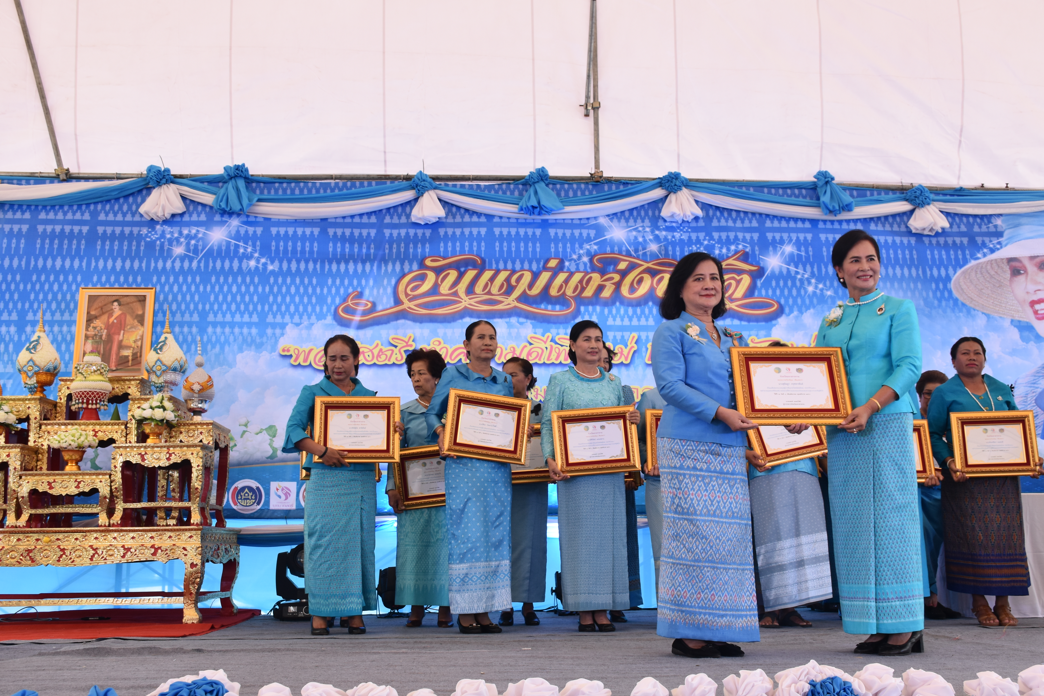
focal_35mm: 38
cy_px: 371
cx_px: 556
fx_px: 1089
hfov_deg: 51.2
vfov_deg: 35.4
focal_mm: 23
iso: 400
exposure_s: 1/200
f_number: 7.1
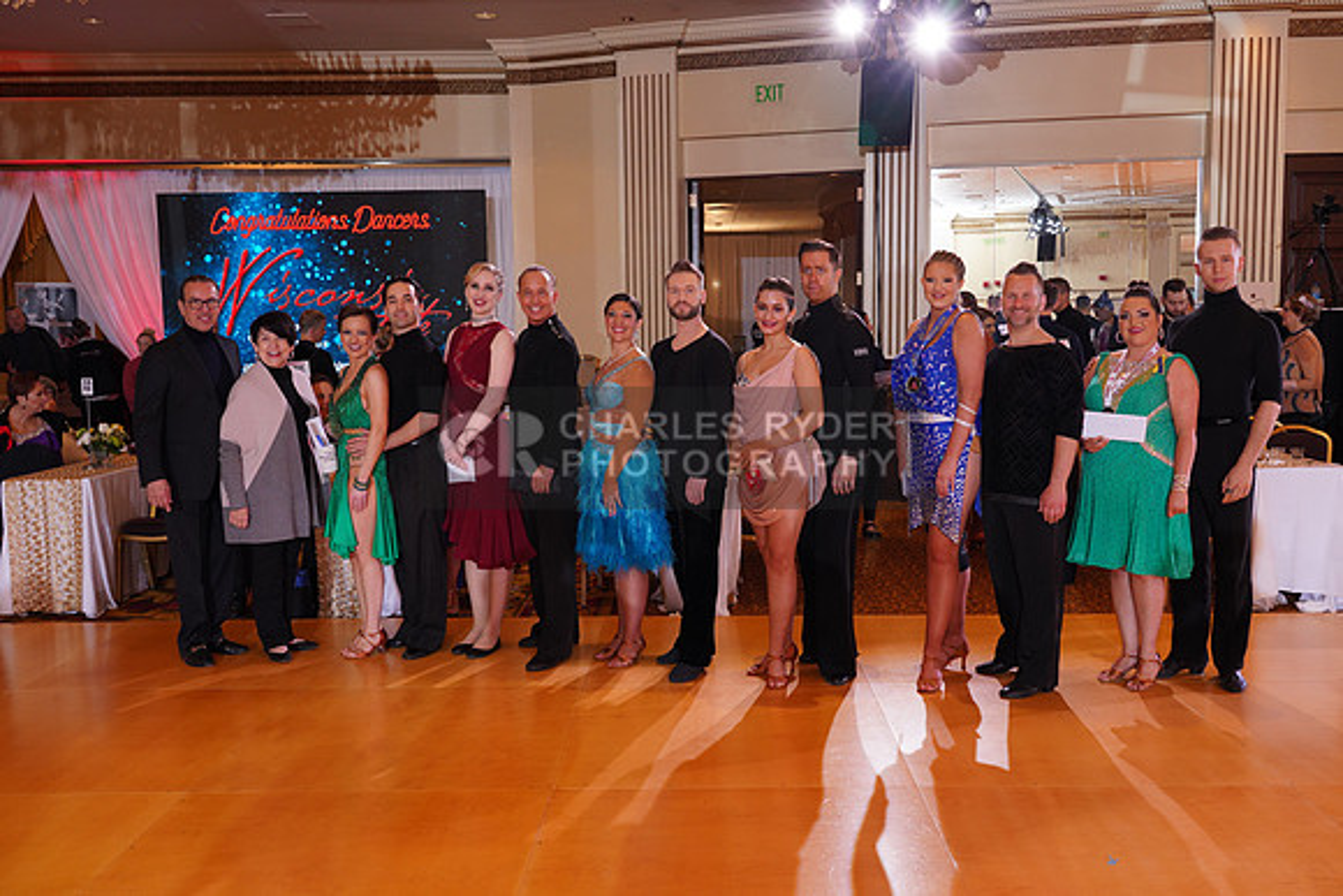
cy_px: 448
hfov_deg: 57.2
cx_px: 672
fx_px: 1231
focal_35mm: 33
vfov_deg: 40.0
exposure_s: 1/200
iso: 1600
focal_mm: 33
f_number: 5.6
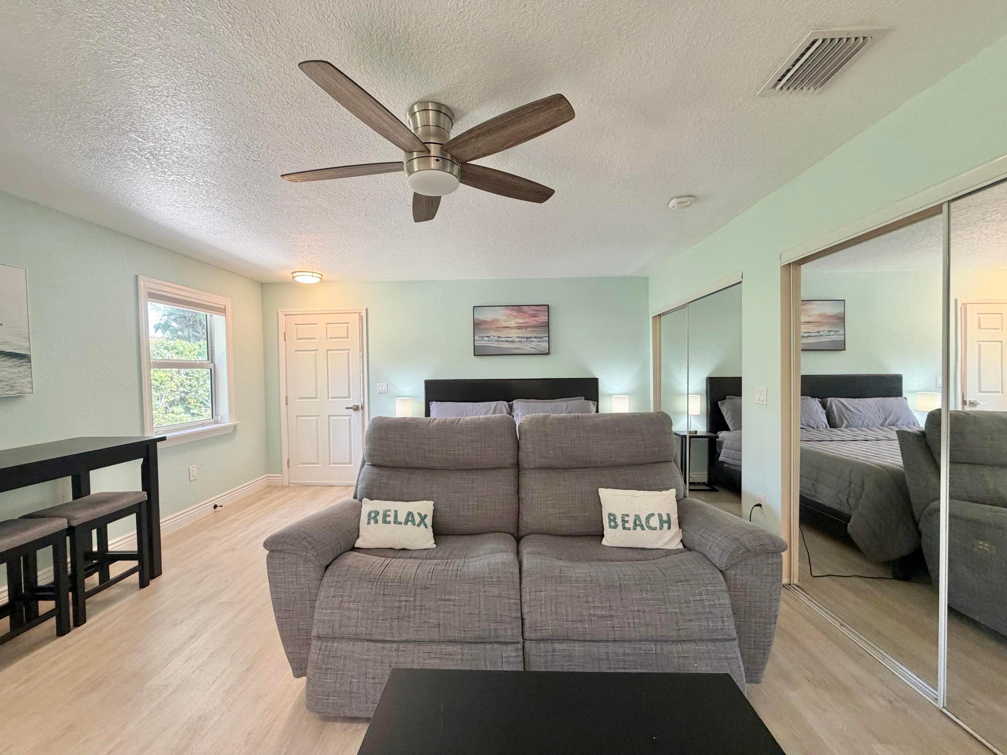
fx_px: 407
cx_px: 504
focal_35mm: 14
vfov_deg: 85.7
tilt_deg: -1.6
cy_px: 378
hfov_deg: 102.1
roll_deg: +1.3
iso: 200
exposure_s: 1/60
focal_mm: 2.22
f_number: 2.2
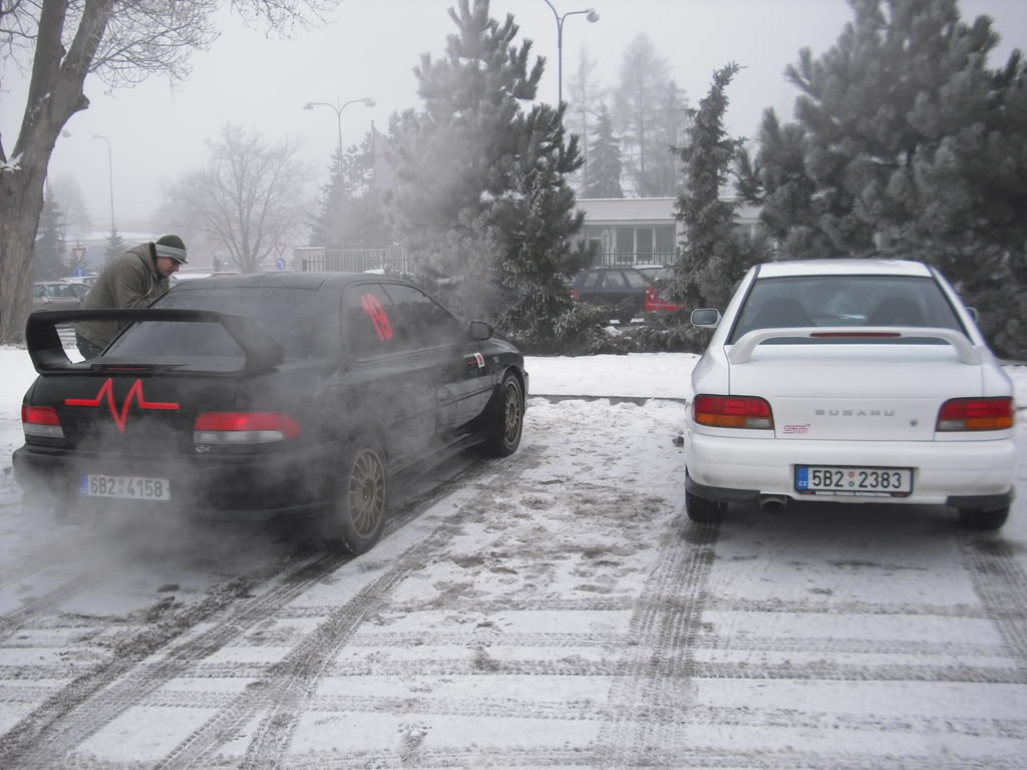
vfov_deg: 37.7
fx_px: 1127
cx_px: 514
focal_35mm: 38
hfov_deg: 49.0
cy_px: 385
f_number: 5.6
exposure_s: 1/80
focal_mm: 6.2
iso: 64
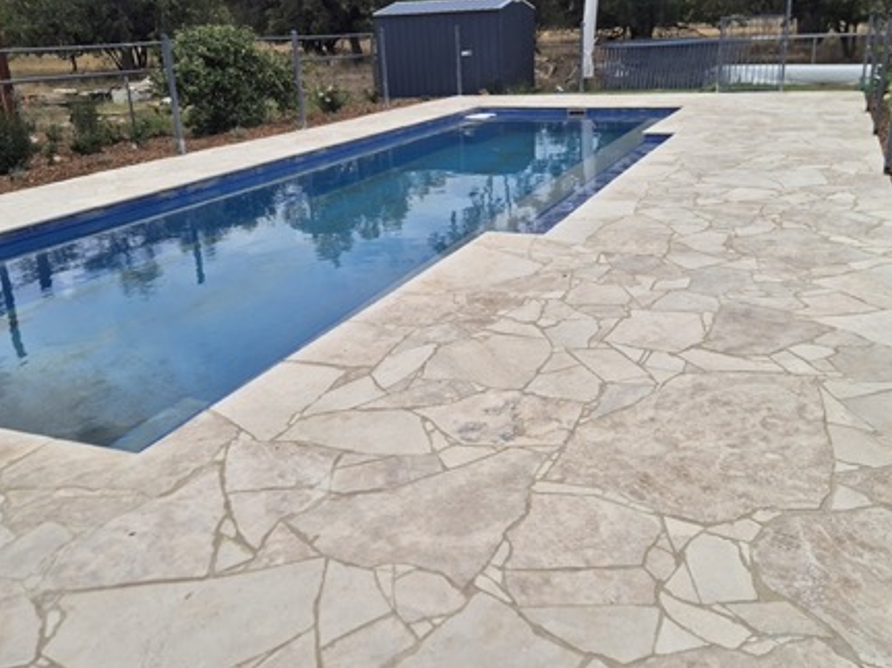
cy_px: 290
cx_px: 478
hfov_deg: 56.8
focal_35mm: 32
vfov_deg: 44.0
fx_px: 824
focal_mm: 5.4
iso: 25
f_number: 1.8
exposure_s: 1/3784
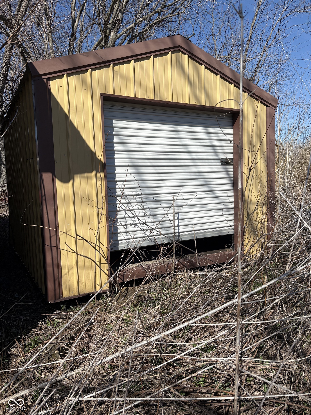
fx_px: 311
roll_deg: +2.2
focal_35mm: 26
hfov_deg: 53.1
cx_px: 156
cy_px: 208
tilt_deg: -5.5
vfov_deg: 67.3
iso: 50
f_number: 1.6
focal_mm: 5.96
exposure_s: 1/4608
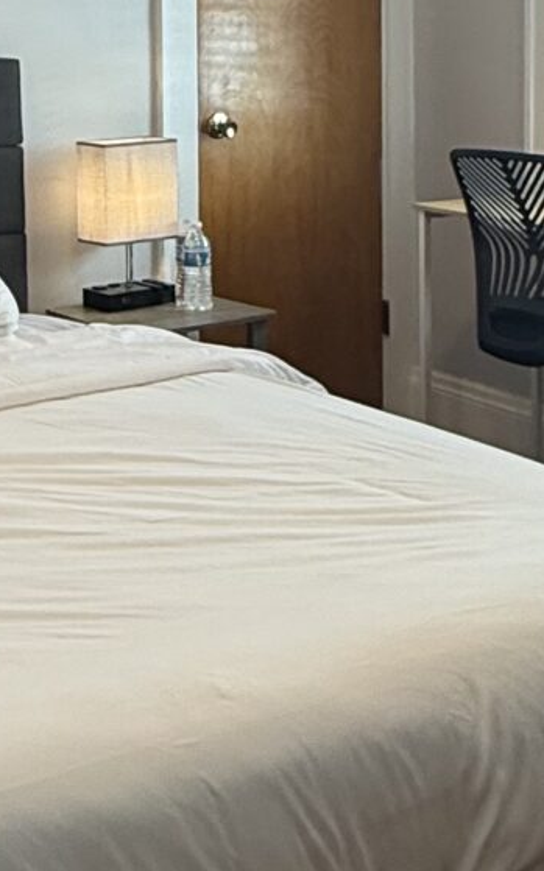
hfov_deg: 19.0
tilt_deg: -1.5
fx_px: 1614
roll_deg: +0.8
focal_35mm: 68
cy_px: 50
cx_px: 157
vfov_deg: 28.7
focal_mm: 2.22
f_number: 2.2
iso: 100
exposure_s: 1/120
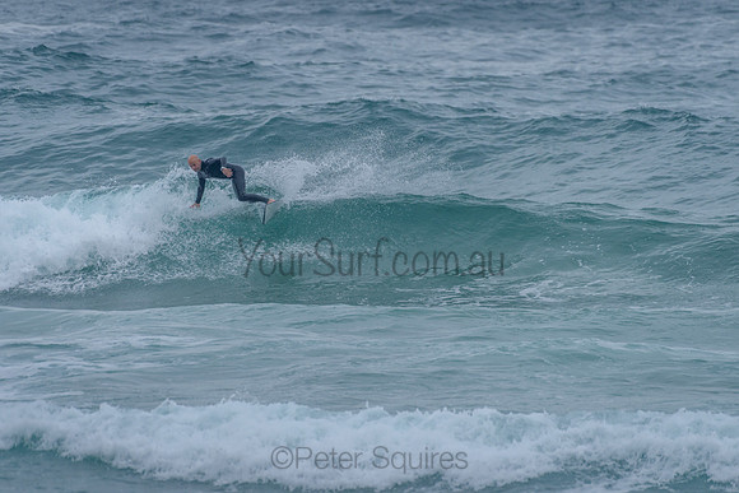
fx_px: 12581
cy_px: 192
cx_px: 371
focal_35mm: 613
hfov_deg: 3.4
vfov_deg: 2.2
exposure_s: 1/1250
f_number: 5.6
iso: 400
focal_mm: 500
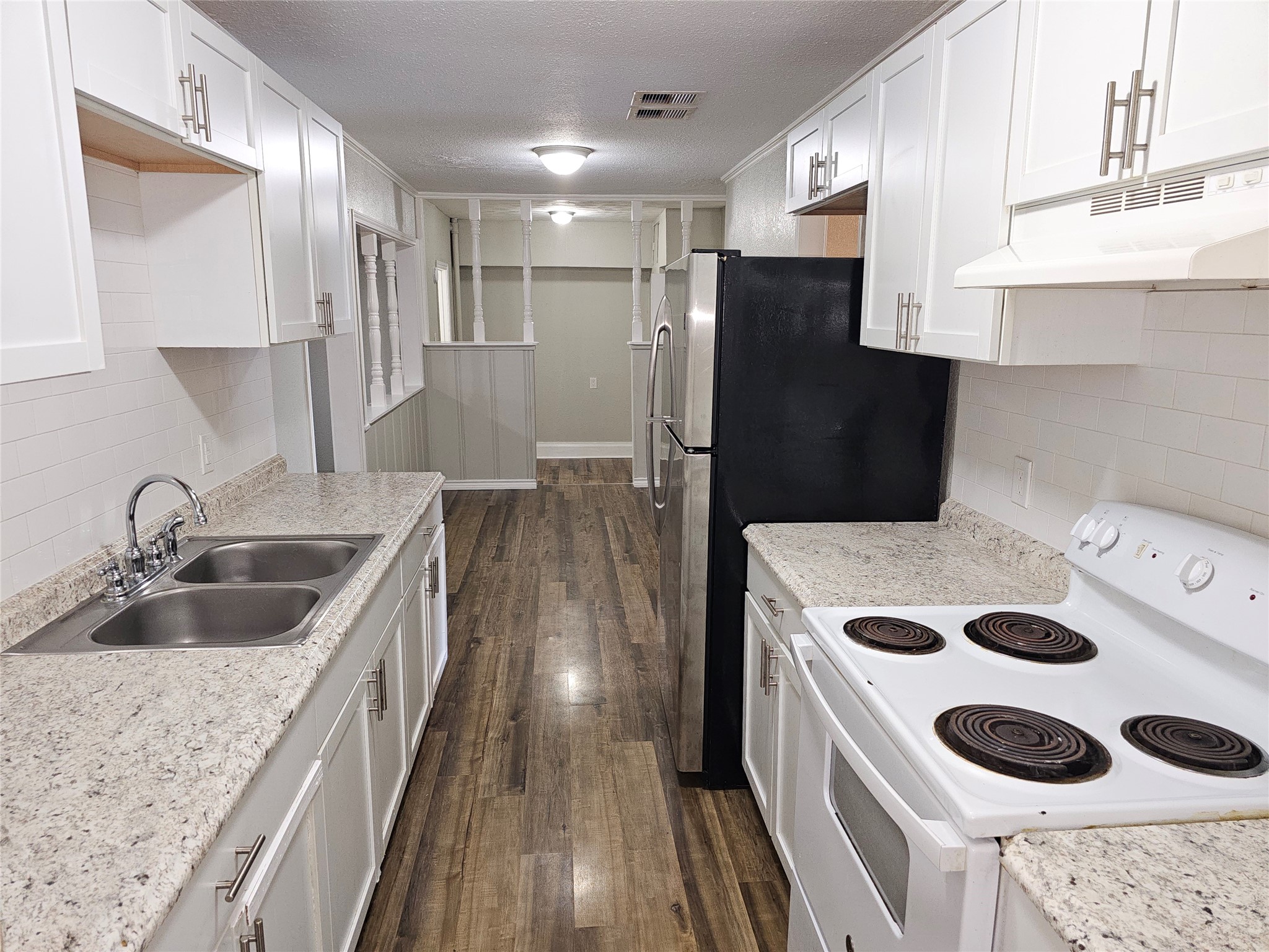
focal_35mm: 23
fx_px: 843
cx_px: 634
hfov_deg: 73.9
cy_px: 476
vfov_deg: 58.9
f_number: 1.7
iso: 125
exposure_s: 1/24
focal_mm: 6.3
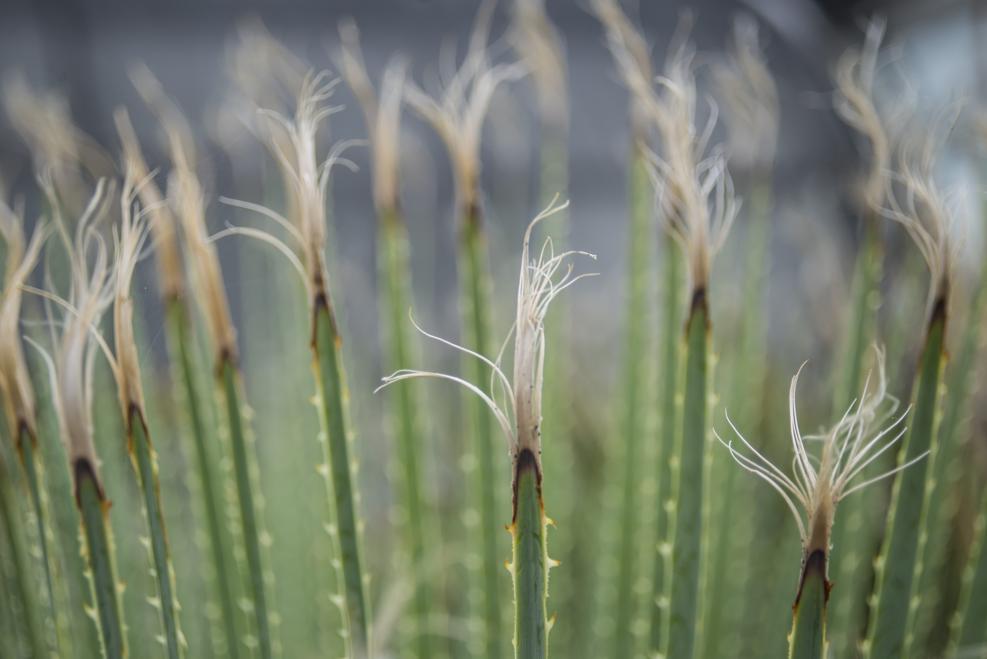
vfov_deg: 17.1
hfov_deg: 25.4
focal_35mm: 80
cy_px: 330
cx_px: 494
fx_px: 2194
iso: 320
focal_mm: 80
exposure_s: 1/1000
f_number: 5.6
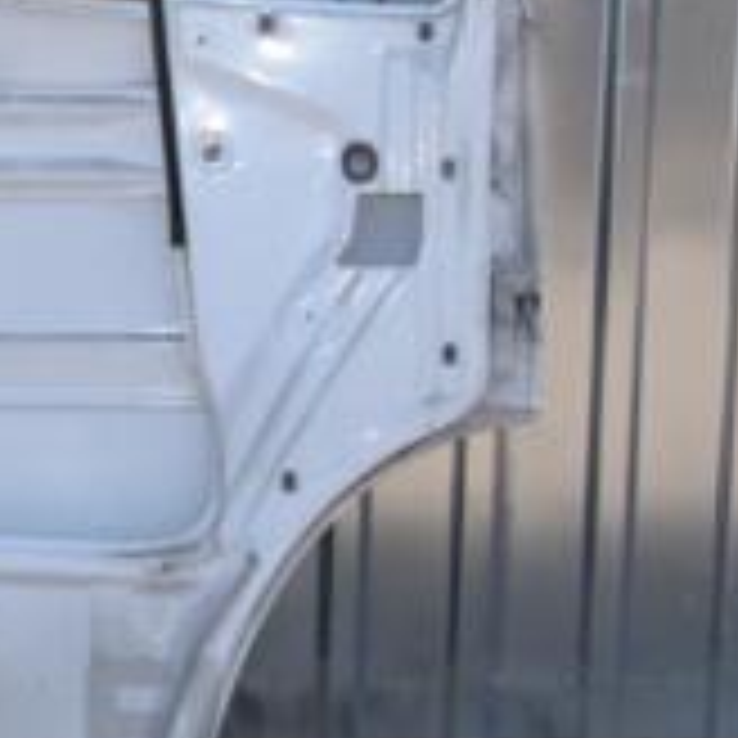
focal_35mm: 112
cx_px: 0
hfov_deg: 15.3
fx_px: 2701
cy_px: 126
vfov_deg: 15.4
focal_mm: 24
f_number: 20
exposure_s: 1/200
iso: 800
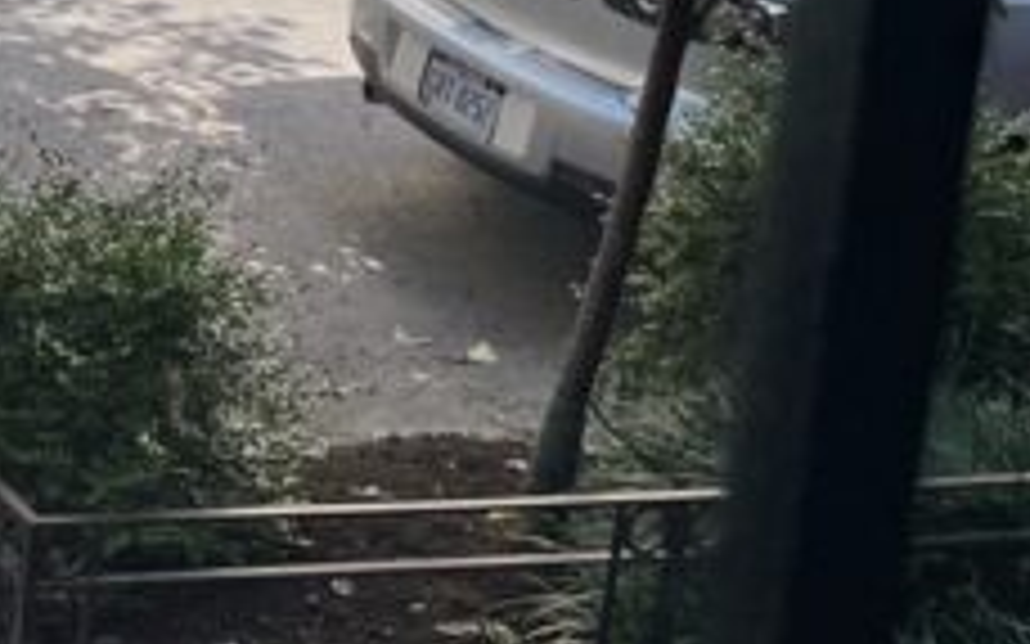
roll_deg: -3.2
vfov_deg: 10.3
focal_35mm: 123
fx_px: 3452
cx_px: -756
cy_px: -288
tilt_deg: -10.4
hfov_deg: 15.0
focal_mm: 4.2
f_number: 1.6
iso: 32
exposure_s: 1/558
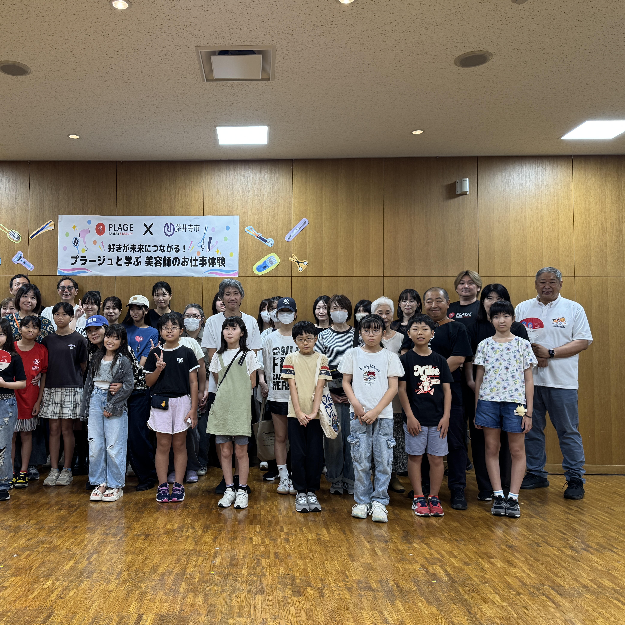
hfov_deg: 54.8
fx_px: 592
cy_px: 308
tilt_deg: +3.2
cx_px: 222
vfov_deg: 55.6
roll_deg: -1.0
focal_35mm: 29
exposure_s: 1/60
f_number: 1.78
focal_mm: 6.76
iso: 125
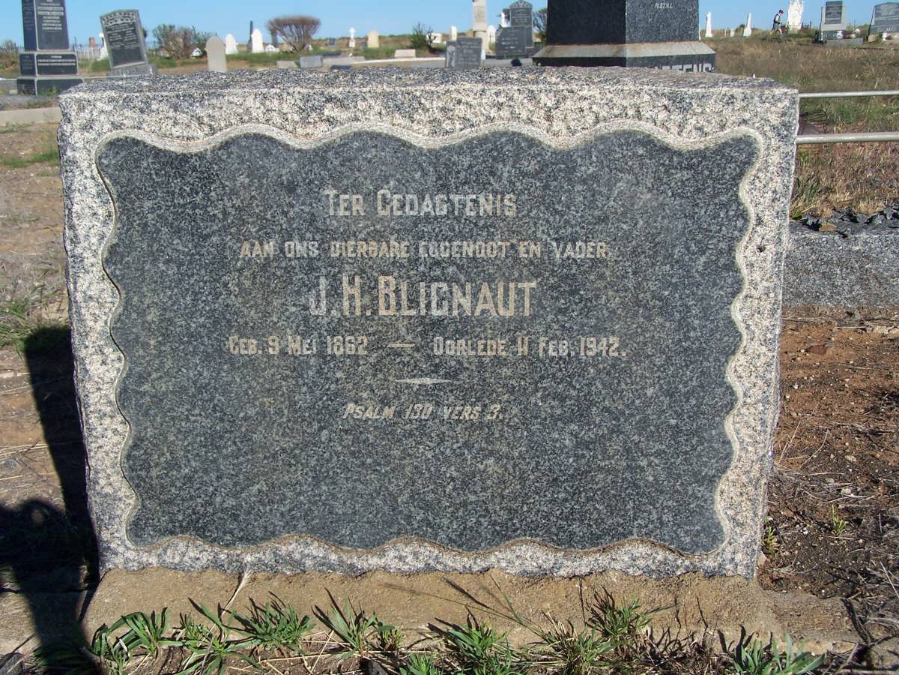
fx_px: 1117
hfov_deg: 43.9
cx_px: 450
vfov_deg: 33.6
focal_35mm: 43
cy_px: 338
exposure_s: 1/1000
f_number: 4
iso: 80
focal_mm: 7.1
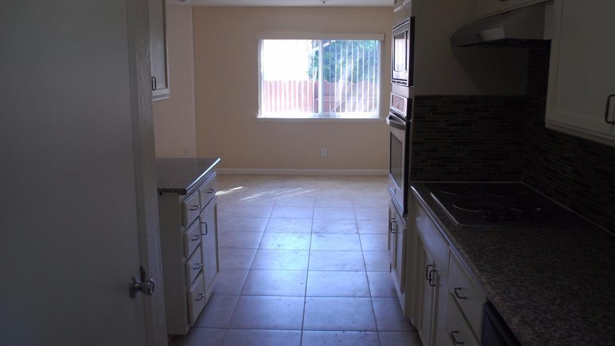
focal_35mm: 29
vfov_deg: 40.1
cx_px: 310
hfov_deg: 66.1
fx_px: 473
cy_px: 159
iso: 400
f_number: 4
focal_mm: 18
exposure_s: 1/60
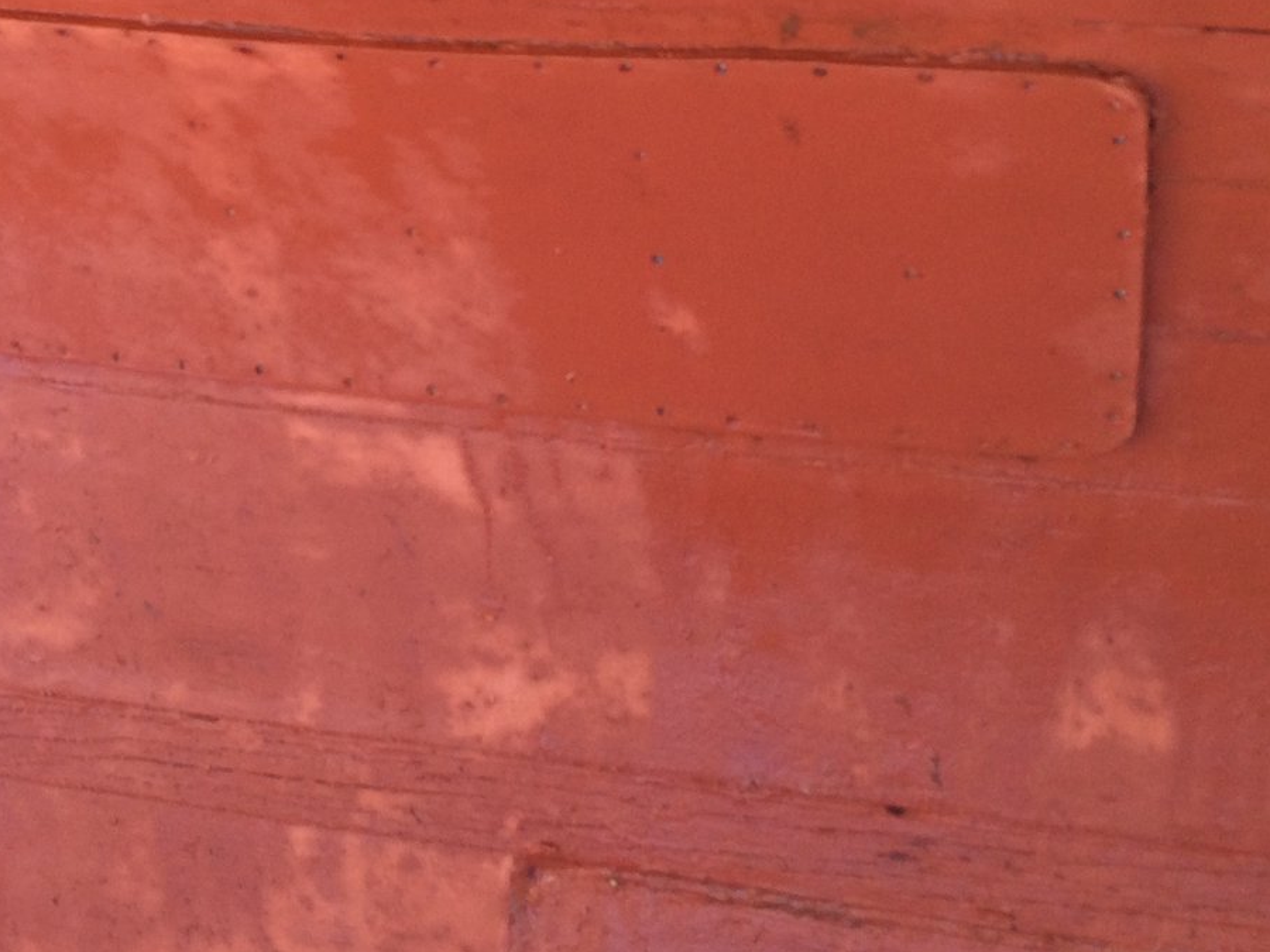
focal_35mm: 58
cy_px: 283
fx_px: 2128
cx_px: 150
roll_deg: -0.7
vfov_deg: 25.0
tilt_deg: -9.8
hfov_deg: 31.8
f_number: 2.2
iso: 64
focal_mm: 4.15
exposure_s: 1/120
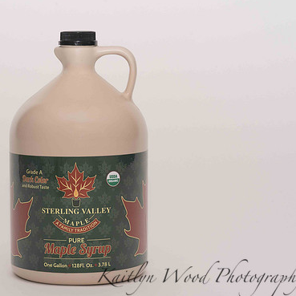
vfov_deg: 15.3
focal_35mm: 114
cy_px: 152
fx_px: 1103
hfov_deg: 15.3
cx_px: 97
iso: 400
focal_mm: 85
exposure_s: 1/100
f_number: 13
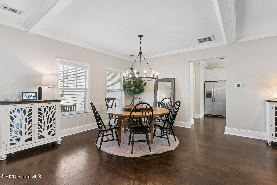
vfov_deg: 70.5
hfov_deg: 93.3
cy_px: 92
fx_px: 131
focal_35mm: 17
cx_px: 138
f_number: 8
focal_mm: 17
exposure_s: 1/5
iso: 250
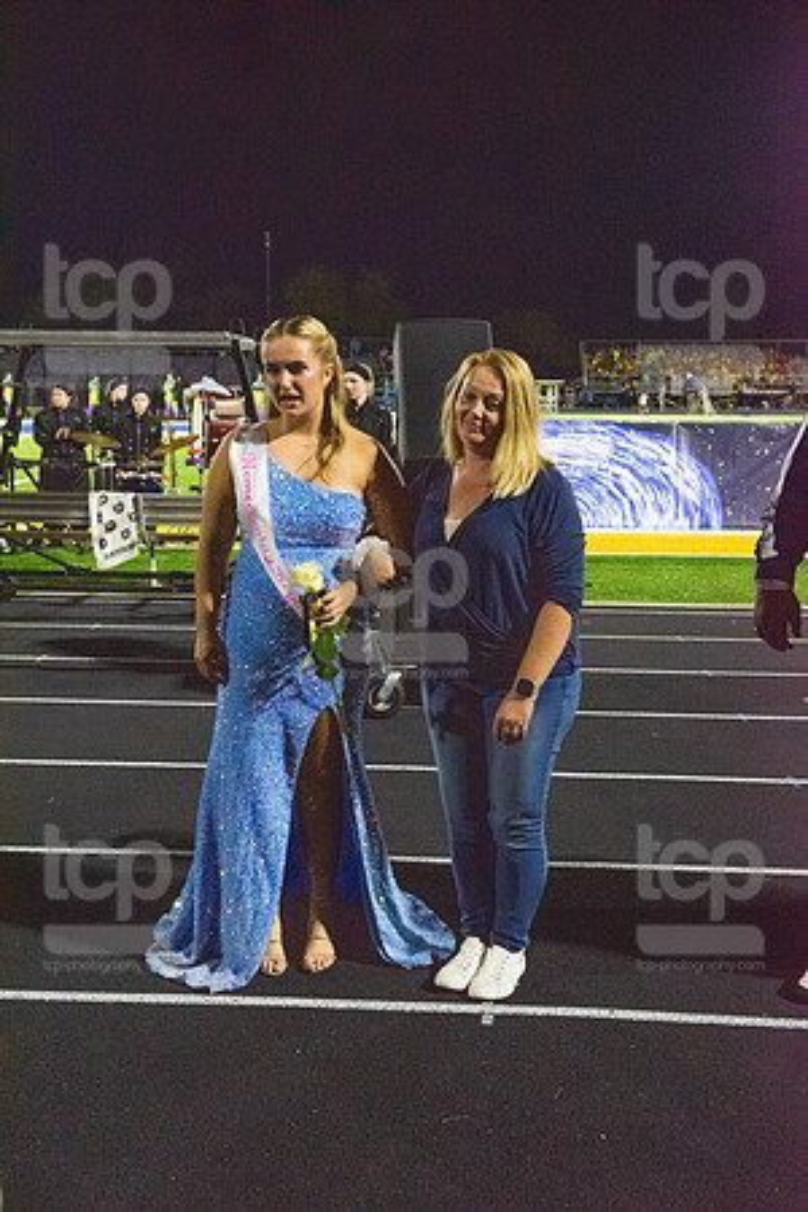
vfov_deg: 46.4
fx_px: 1414
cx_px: 404
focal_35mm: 42
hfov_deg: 31.9
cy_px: 606
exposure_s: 1/500
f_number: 5
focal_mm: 42
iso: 8000
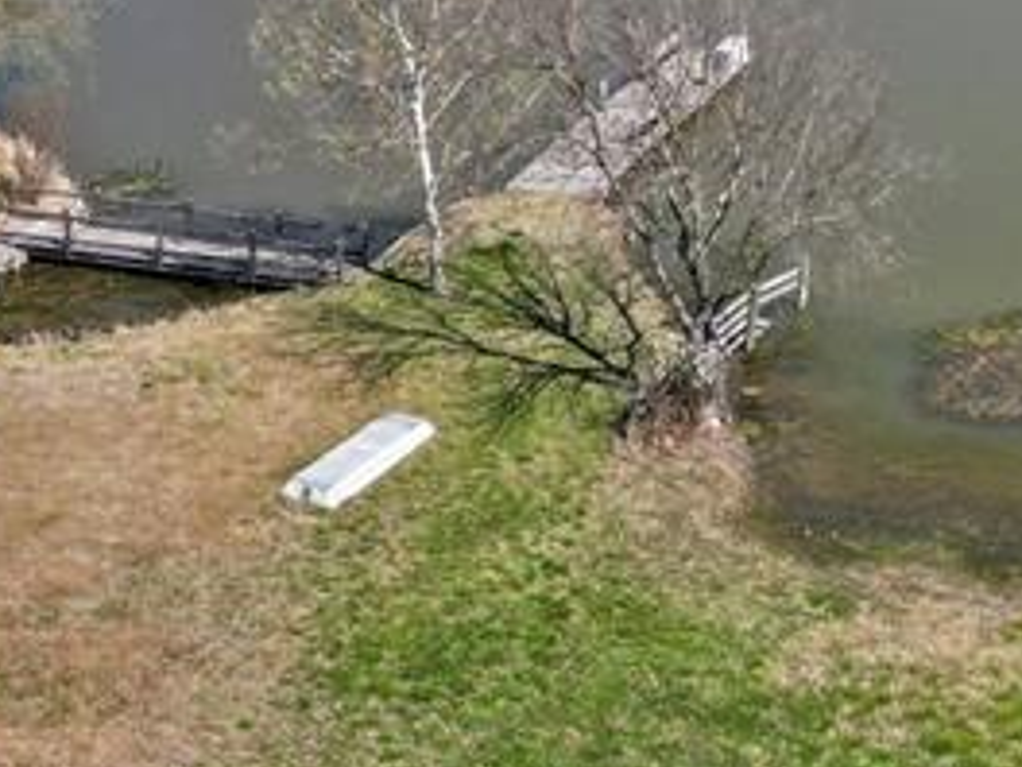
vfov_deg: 15.1
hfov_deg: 19.9
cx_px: 1185
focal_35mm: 93
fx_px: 2746
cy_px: -260
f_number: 1.7
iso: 100
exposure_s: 1/2500
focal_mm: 6.72
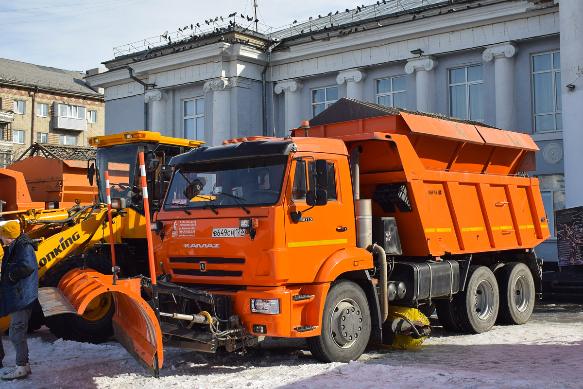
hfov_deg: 53.1
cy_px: 194
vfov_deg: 36.9
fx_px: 583
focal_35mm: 36
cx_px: 292
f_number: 5.6
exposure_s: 1/640
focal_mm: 24
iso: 100
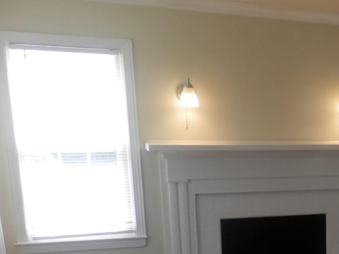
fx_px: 607
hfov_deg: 28.1
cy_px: 272
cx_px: 384
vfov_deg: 22.4
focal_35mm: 62
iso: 80
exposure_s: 1/50
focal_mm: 4.5
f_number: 3
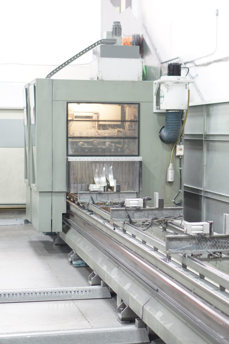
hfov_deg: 18.2
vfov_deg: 27.0
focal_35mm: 75
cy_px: 172
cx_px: 114
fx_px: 715
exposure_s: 1/80
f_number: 1.8
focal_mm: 50
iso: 1250
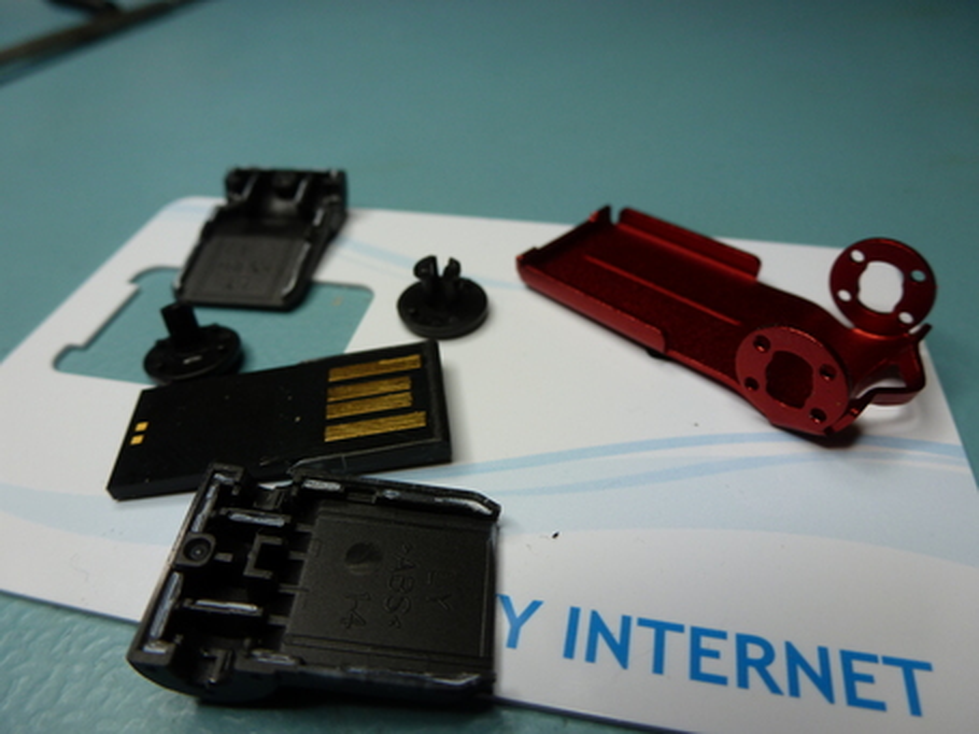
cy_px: 367
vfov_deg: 56.8
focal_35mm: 24
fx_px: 679
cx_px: 490
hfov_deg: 71.6
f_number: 3.3
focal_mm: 4.3
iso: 100
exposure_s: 1/125
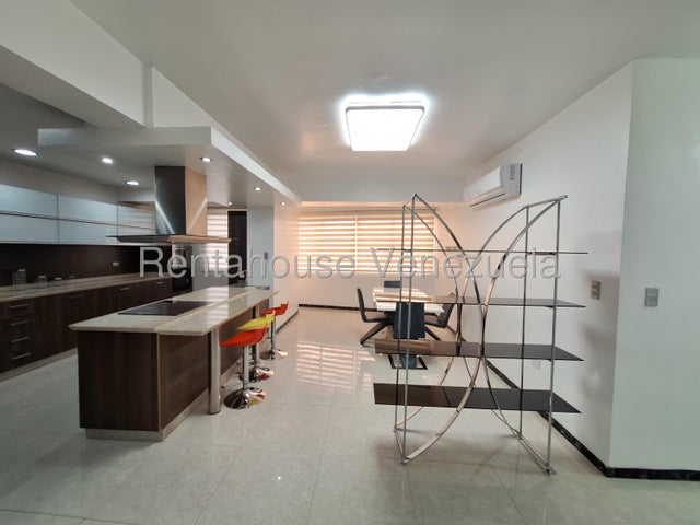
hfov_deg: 106.2
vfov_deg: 89.9
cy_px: 262
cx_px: 350
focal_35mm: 13
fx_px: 263
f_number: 2.2
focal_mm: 1.74
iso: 50
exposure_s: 1/40
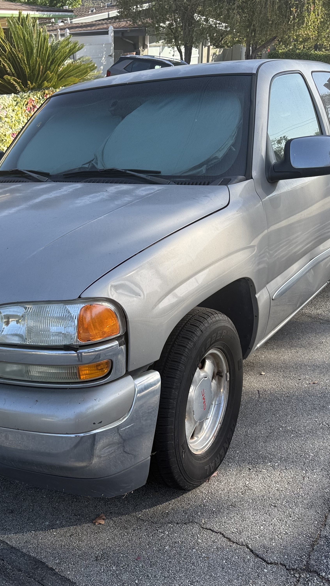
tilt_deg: -22.8
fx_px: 545
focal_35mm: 35
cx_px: 78
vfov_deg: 56.6
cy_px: 293
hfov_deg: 33.0
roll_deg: +2.7
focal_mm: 6.76
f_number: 1.78
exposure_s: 1/1361
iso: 100
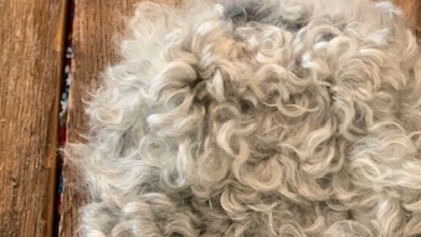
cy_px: 326
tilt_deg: -83.2
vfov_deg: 11.0
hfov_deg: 19.9
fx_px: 1195
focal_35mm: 107
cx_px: 286
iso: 400
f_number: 2.4
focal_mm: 6
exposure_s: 1/33
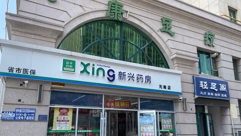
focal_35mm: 29
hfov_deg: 66.1
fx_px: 185
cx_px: 121
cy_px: 87
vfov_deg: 39.9
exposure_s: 1/1114
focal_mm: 4.2
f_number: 1.6
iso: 50
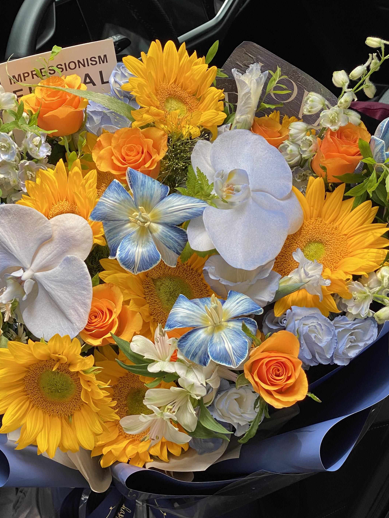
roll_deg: -3.9
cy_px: 296
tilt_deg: -36.3
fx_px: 1109
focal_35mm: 74
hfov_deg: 19.9
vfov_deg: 26.3
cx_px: 149
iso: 20
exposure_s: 1/184
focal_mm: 6
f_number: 2
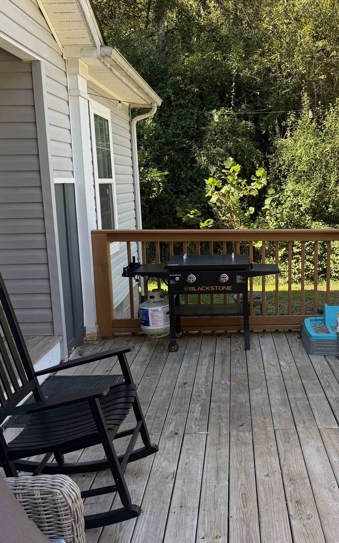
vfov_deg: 55.3
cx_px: 269
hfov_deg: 35.2
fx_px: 517
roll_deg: +1.0
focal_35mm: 35
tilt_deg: -11.0
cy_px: 273
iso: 100
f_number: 1.78
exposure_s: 1/649
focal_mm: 6.76
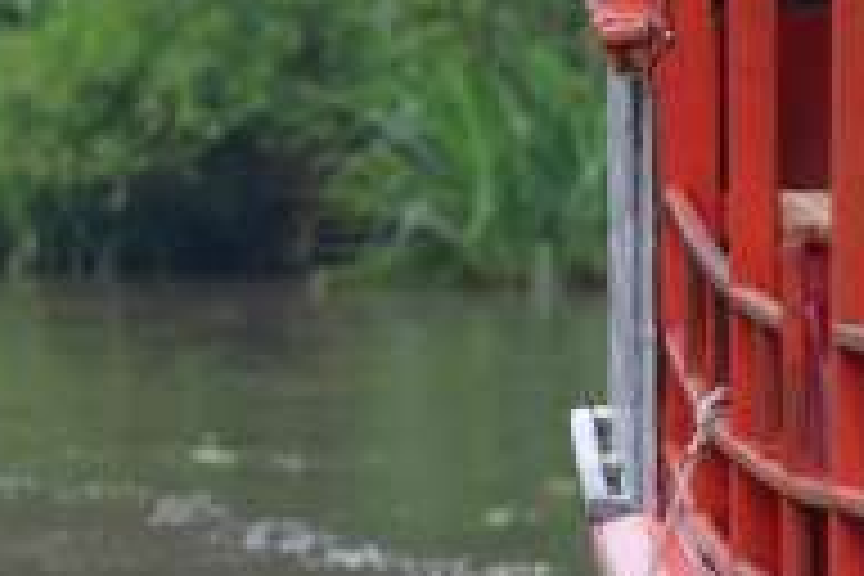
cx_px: 1580
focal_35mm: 1252
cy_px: 394
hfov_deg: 1.6
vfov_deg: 1.1
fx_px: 30046
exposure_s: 1/200
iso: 100
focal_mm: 200
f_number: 4.5
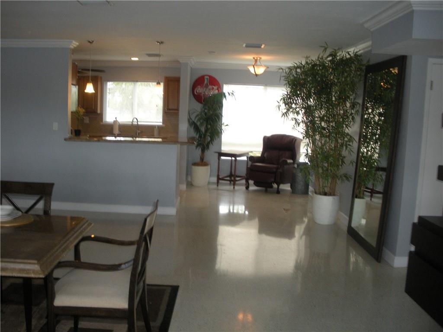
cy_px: 166
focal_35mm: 36
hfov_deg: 51.4
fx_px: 461
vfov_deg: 39.7
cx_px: 222
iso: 144
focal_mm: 6.3
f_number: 3.5
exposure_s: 1/62
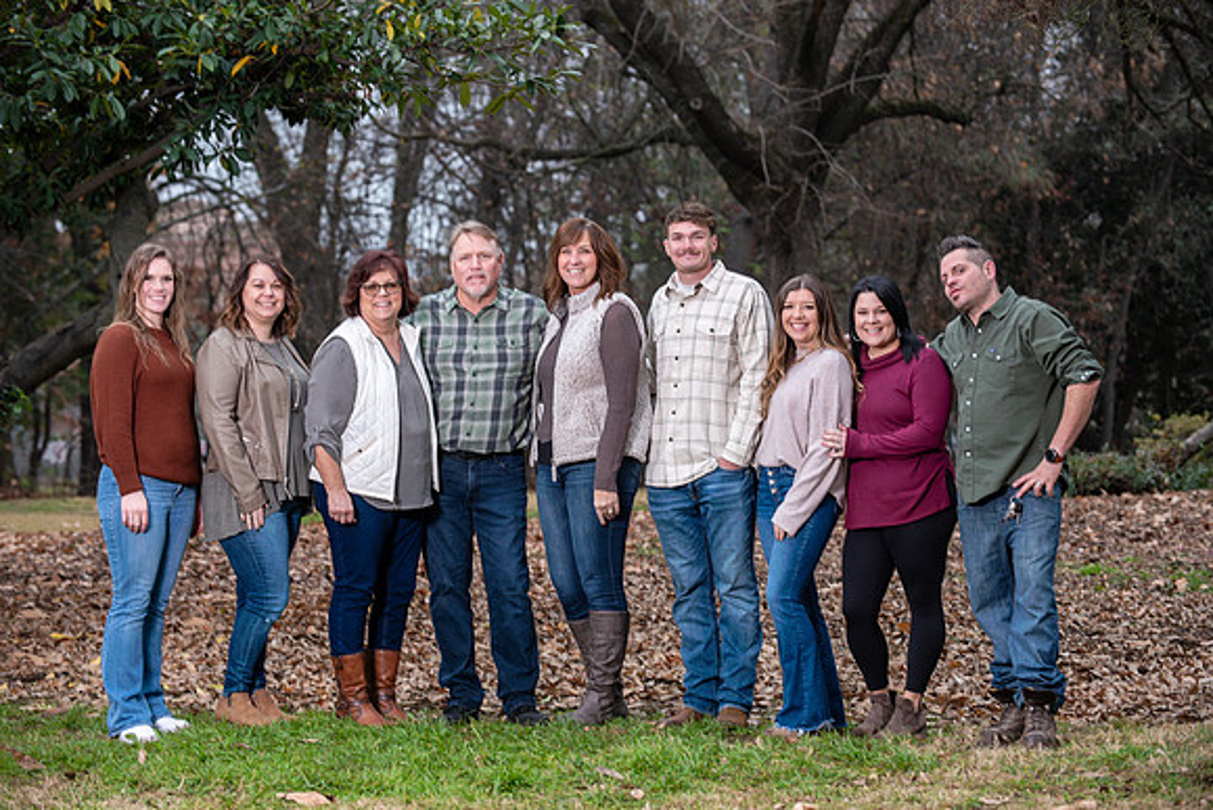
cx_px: 606
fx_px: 3437
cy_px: 405
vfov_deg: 13.4
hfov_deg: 20.0
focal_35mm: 102
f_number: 4
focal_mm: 102
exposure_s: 1/125
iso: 200
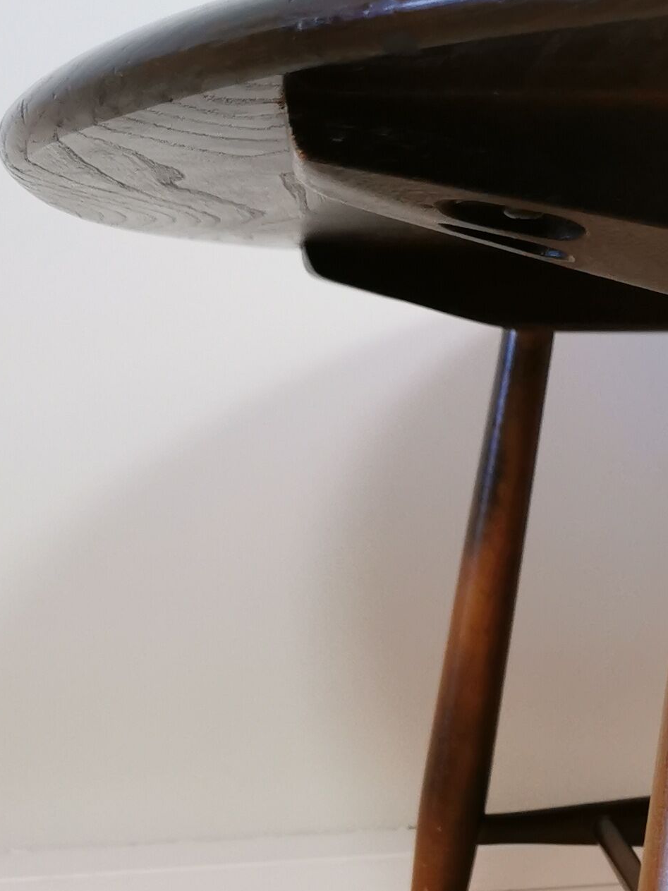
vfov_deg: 23.5
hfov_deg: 18.4
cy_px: 969
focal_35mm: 78
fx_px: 2007
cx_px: 674
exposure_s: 1/100
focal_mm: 5.58
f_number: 1.8
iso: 160
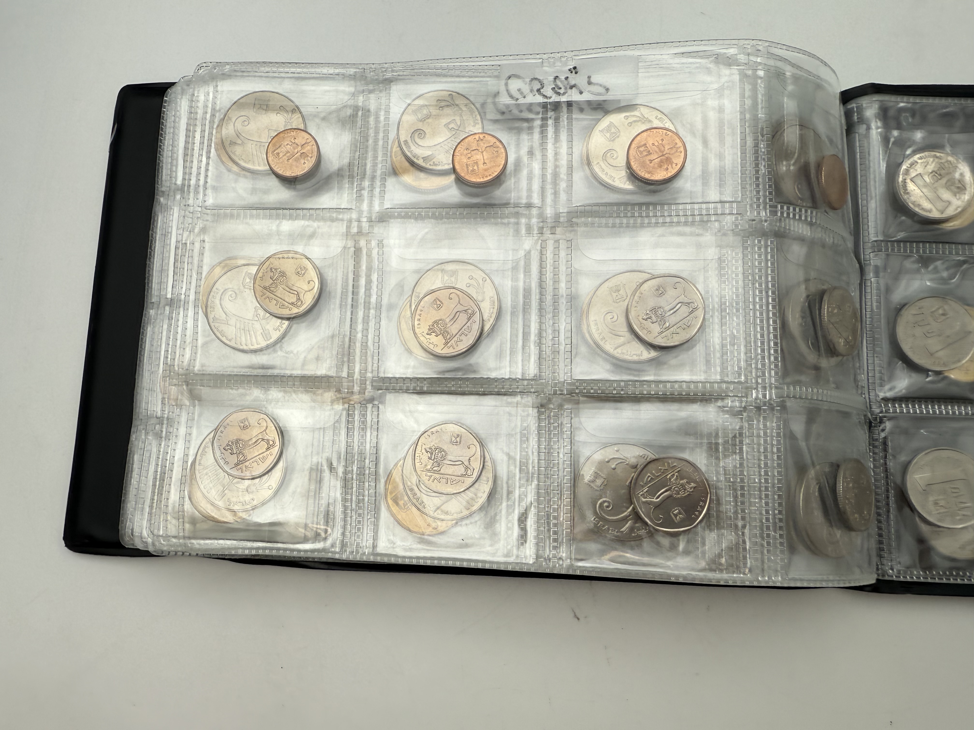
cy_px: 365
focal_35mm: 24
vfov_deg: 56.8
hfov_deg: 71.6
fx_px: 675
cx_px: 487
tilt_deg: -79.8
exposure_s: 1/353
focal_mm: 2.22
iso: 40
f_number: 2.2
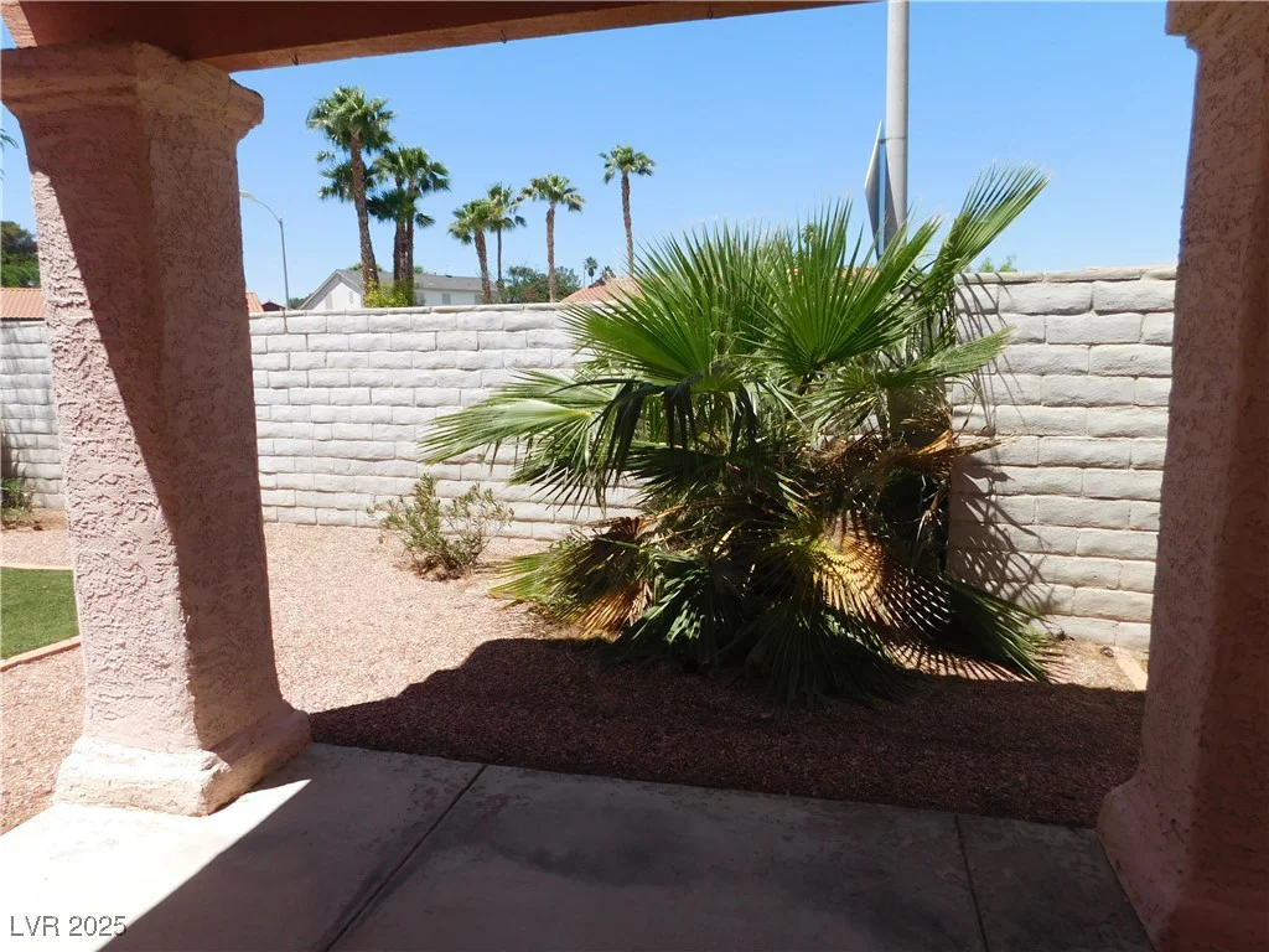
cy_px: 476
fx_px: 843
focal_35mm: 23
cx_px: 634
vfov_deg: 58.9
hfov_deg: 73.9
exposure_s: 1/400
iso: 125
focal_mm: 4
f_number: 6
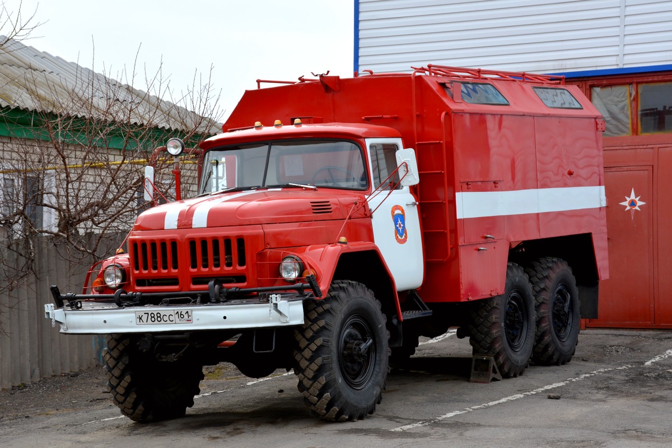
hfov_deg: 26.0
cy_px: 224
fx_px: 1455
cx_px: 336
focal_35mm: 78
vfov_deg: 17.5
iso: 180
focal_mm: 52
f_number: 8
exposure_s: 1/250
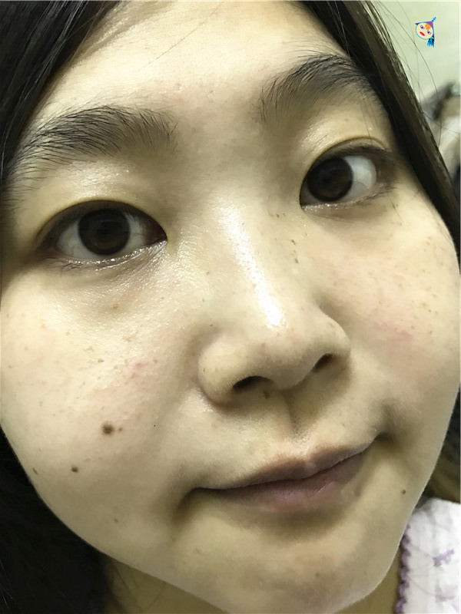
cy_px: 307
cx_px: 230
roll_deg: -3.0
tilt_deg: -5.9
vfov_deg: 63.4
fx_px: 497
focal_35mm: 28
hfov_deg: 49.7
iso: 100
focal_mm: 3.99
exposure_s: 1/13
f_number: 1.8
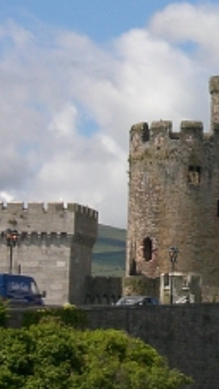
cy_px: 181
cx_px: 474
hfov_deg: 4.5
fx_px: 2769
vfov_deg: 8.1
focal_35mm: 268
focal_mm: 14.49
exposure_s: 1/250
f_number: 7.1
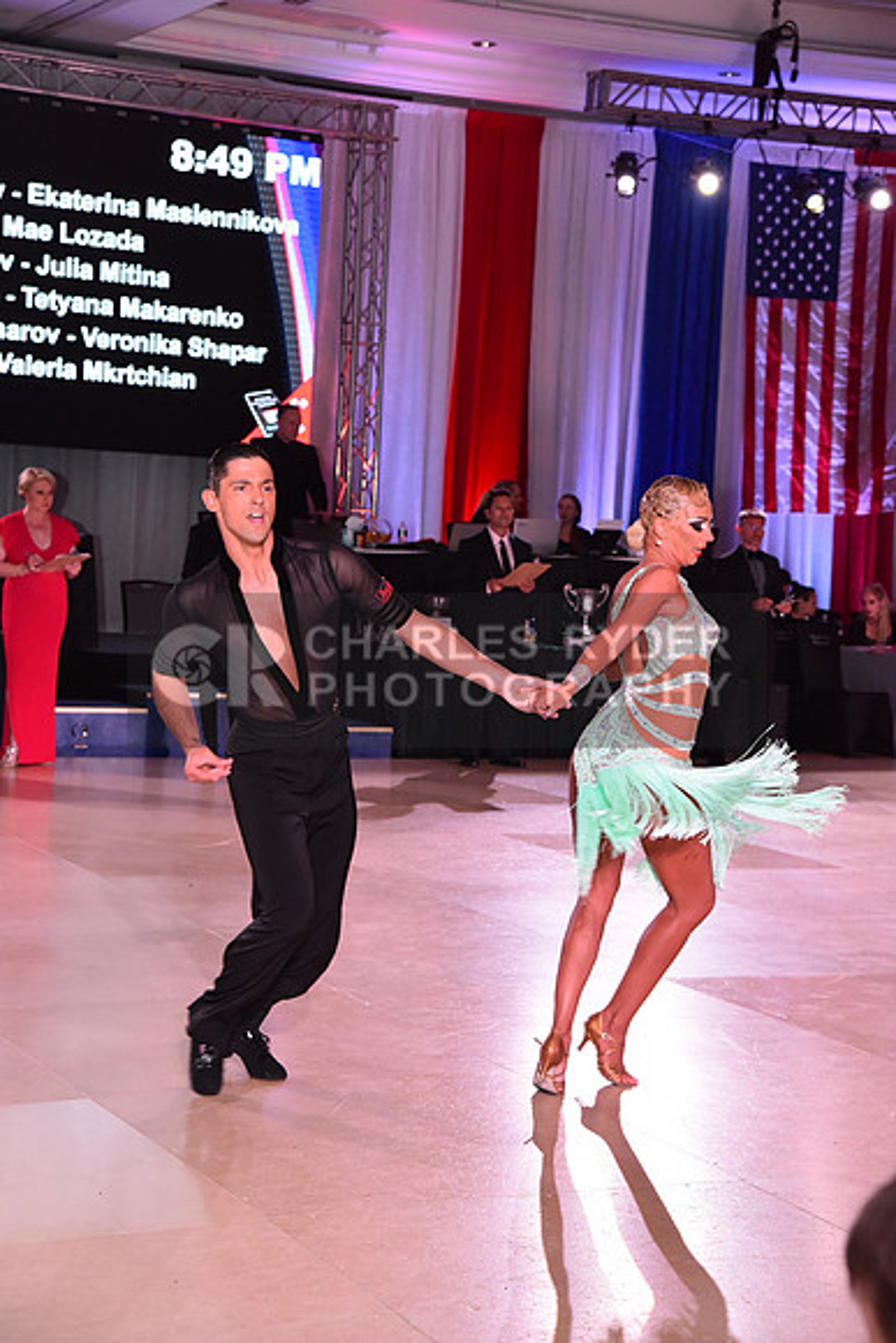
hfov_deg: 18.2
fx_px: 2798
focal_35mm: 75
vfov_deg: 27.0
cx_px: 448
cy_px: 672
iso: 2500
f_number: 6.3
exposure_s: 1/320
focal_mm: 75
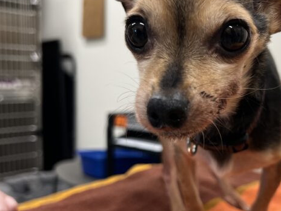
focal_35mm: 43
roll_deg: +0.2
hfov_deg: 43.1
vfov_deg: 33.6
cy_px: 117
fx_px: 349
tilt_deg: -6.9
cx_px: 191
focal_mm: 5.7
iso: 100
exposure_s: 1/100
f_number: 1.5
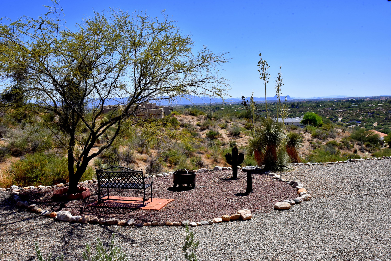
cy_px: 130
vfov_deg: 35.1
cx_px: 196
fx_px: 413
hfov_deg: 50.7
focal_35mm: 38
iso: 2000
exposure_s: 1/1600
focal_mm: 38
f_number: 16
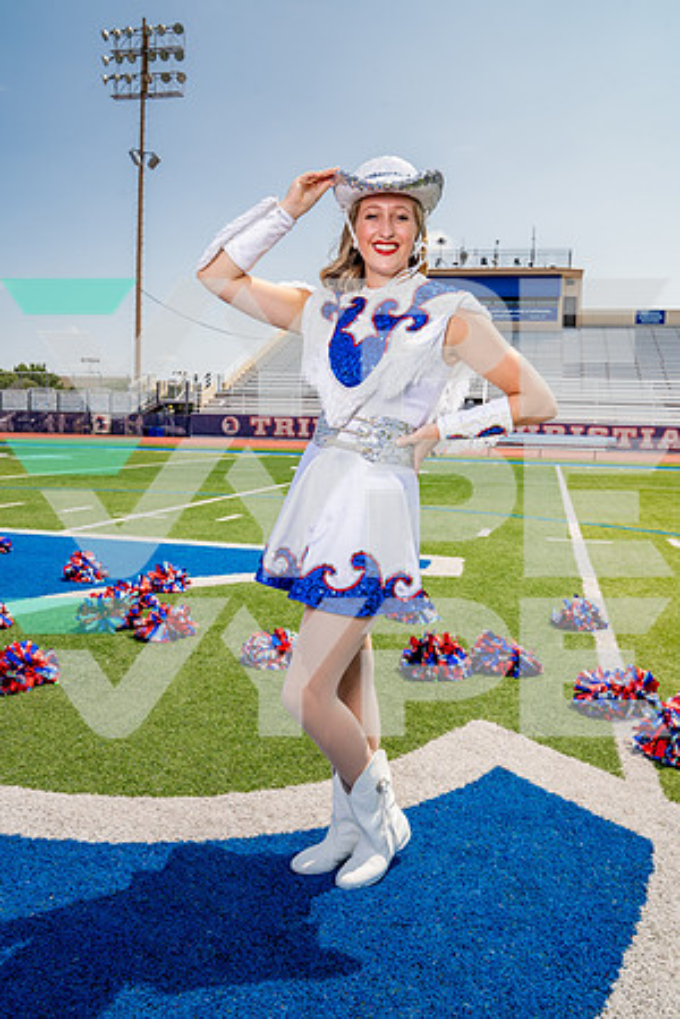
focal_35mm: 30
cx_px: 340
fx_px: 850
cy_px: 510
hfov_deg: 43.6
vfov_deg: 61.9
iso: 200
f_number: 11
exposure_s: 1/250
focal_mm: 30
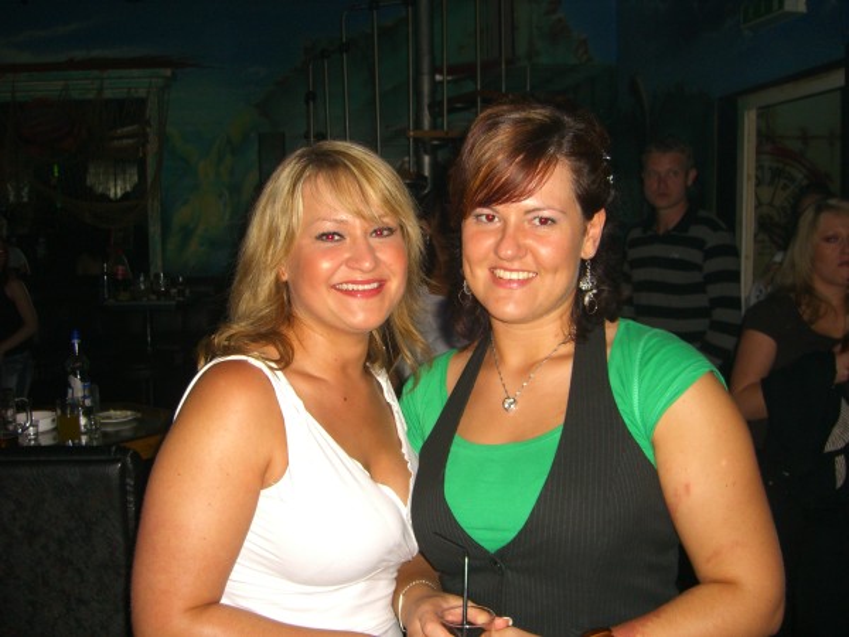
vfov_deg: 37.7
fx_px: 932
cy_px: 318
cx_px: 424
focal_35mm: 38
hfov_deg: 49.0
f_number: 2.8
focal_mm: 7.9
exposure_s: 1/60
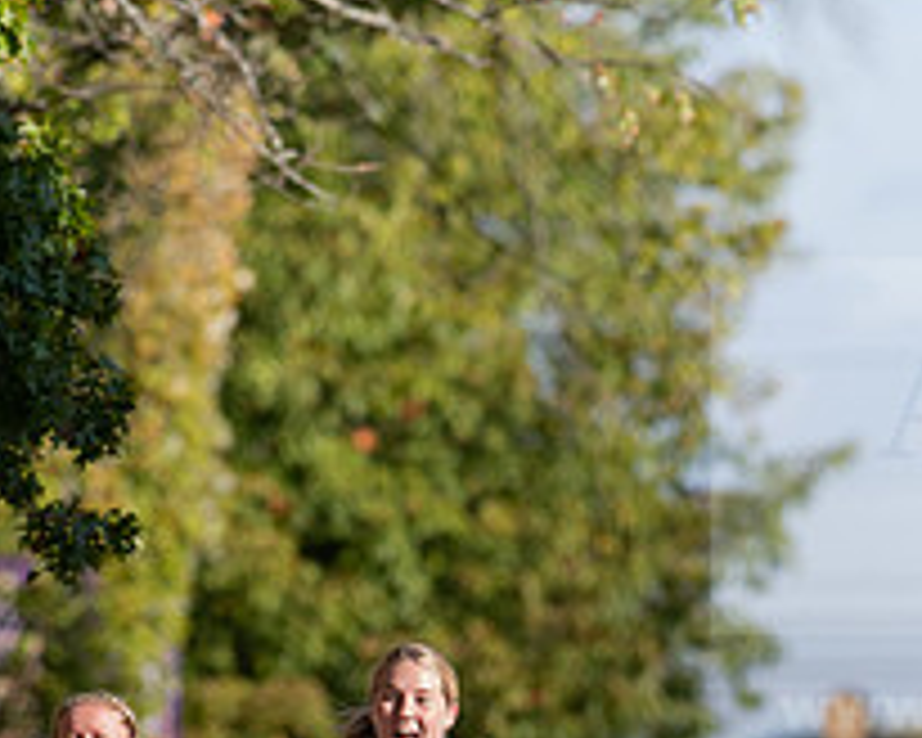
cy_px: 803
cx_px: 576
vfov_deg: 1.9
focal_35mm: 798
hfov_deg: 2.4
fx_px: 21776
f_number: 4.5
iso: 200
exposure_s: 1/800
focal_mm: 300
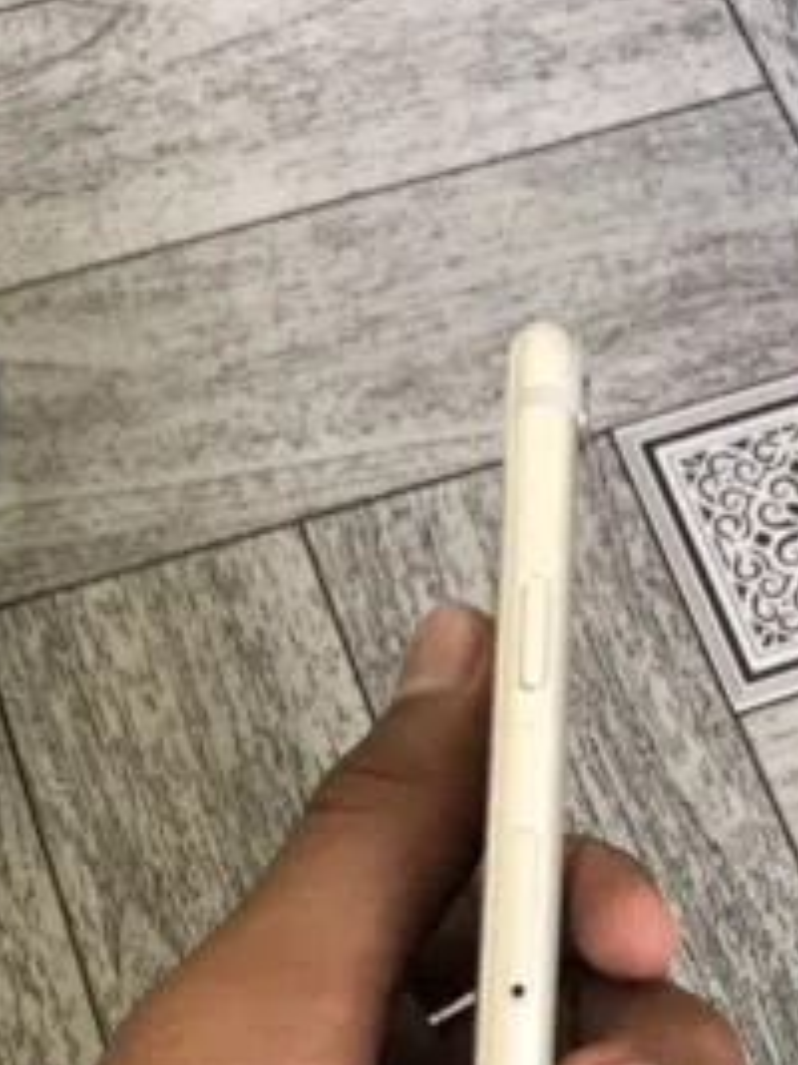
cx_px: 503
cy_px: 971
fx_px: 1723
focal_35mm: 56
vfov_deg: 32.5
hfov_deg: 26.0
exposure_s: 1/17
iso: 64
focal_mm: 3.99
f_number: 1.8
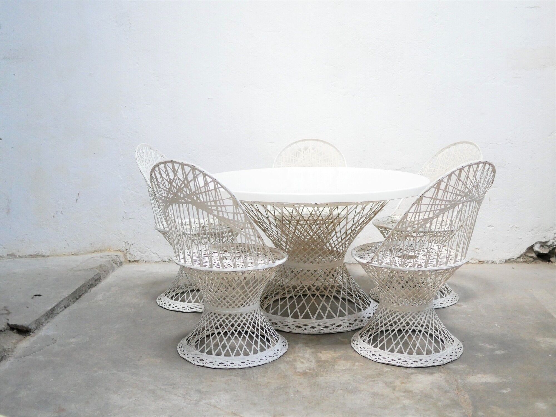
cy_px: 208
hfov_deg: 46.8
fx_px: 643
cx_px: 278
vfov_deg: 36.0
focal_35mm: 40
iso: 2000
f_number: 1.7
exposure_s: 1/60
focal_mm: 20
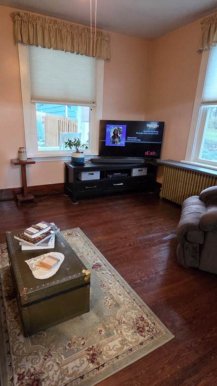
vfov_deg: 89.6
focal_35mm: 19
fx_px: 194
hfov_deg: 58.2
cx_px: 97
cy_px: 193
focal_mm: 2.2
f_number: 2.2
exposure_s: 1/60
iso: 1250
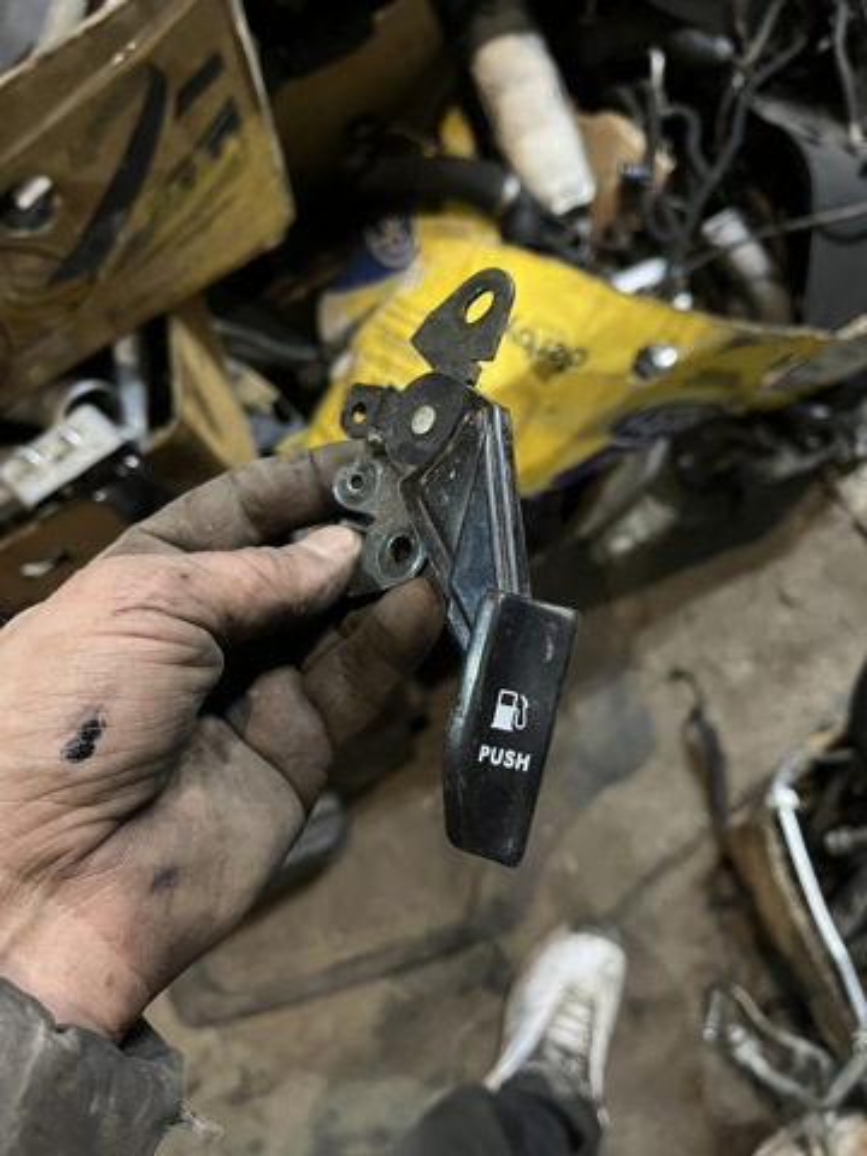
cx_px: 434
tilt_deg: -74.4
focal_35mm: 26
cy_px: 578
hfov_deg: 53.1
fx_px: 868
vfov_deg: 67.3
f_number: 1.6
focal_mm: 5.1
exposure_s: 1/25
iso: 640
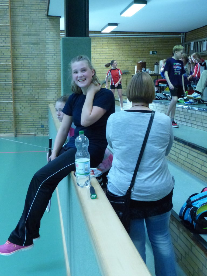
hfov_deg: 32.9
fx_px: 351
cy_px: 138
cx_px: 104
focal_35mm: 44
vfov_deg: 42.9
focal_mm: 7.8
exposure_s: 1/125
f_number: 3.2
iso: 1600
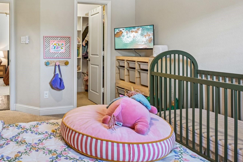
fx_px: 189
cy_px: 49
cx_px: 61
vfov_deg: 45.4
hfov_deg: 61.9
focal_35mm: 28
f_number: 8
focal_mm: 18
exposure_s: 1/5
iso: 400
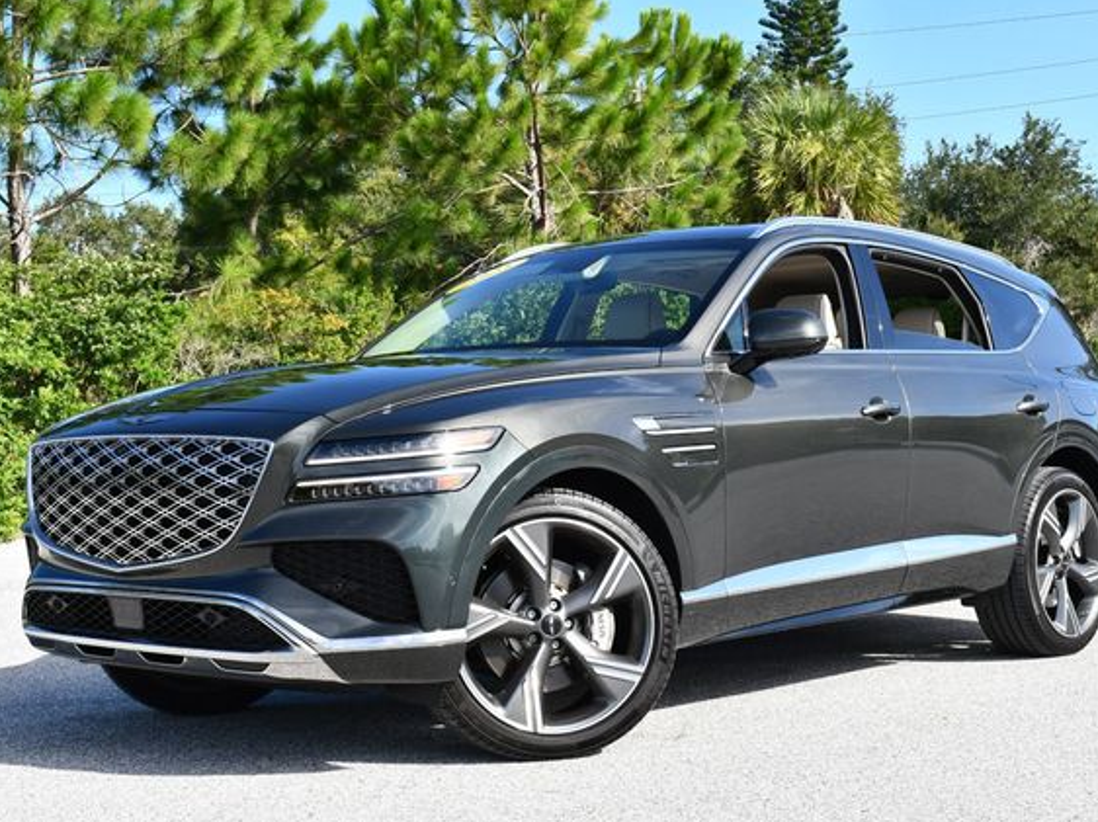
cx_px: 555
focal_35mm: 57
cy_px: 410
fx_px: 1807
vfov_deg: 25.6
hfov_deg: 33.8
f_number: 7.1
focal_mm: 26
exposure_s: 1/250
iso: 200
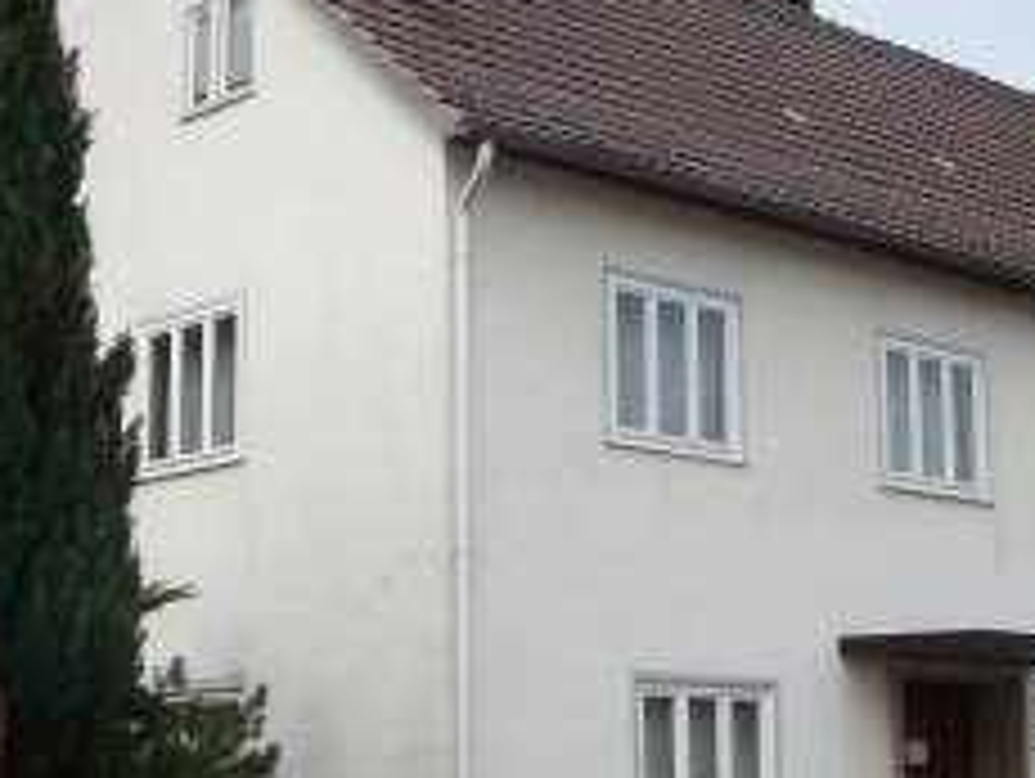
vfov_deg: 19.7
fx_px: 2245
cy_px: 378
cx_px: 526
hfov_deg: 26.0
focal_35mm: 75
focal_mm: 6
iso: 80
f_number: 4.8
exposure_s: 1/542
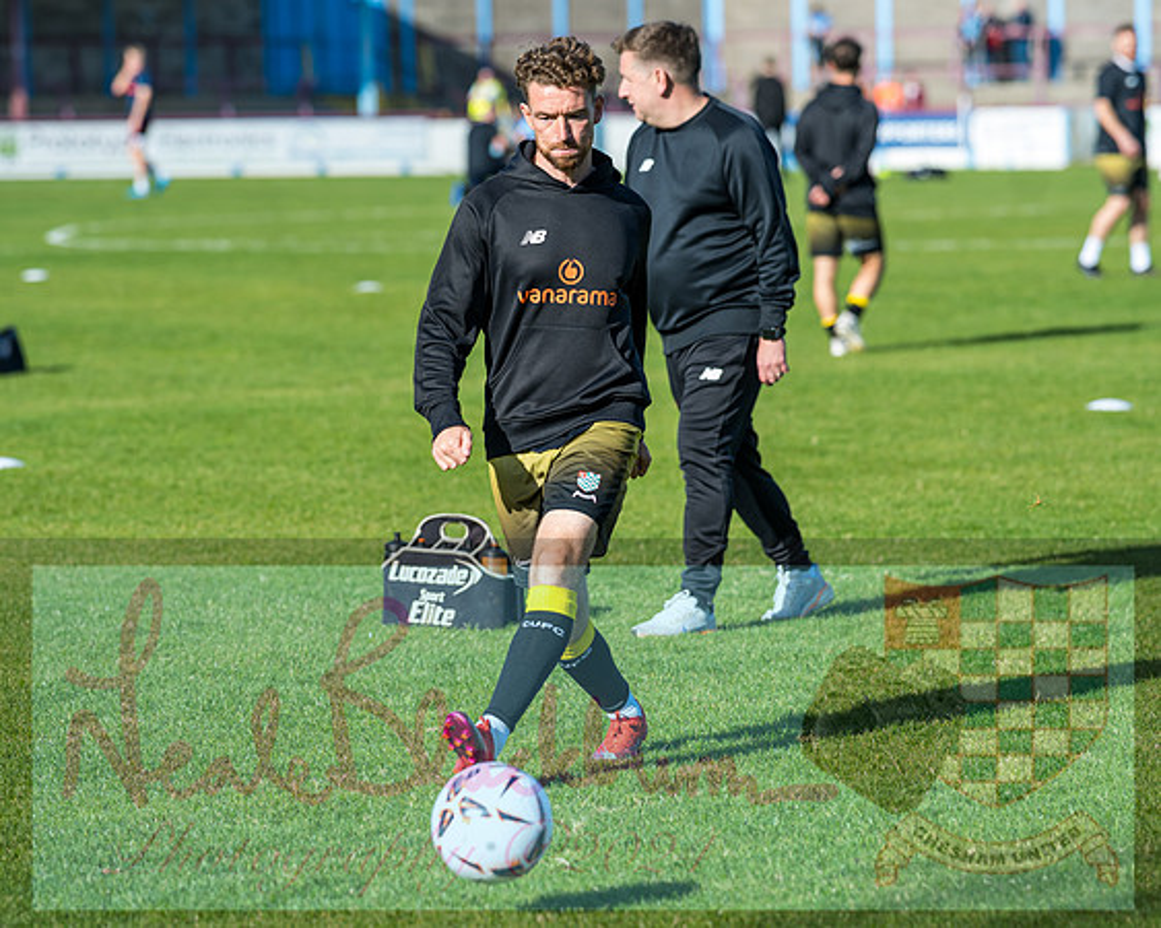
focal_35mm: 189
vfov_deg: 8.2
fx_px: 6505
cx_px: 573
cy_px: 466
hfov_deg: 10.2
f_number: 3.2
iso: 50
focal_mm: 135
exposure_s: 1/800
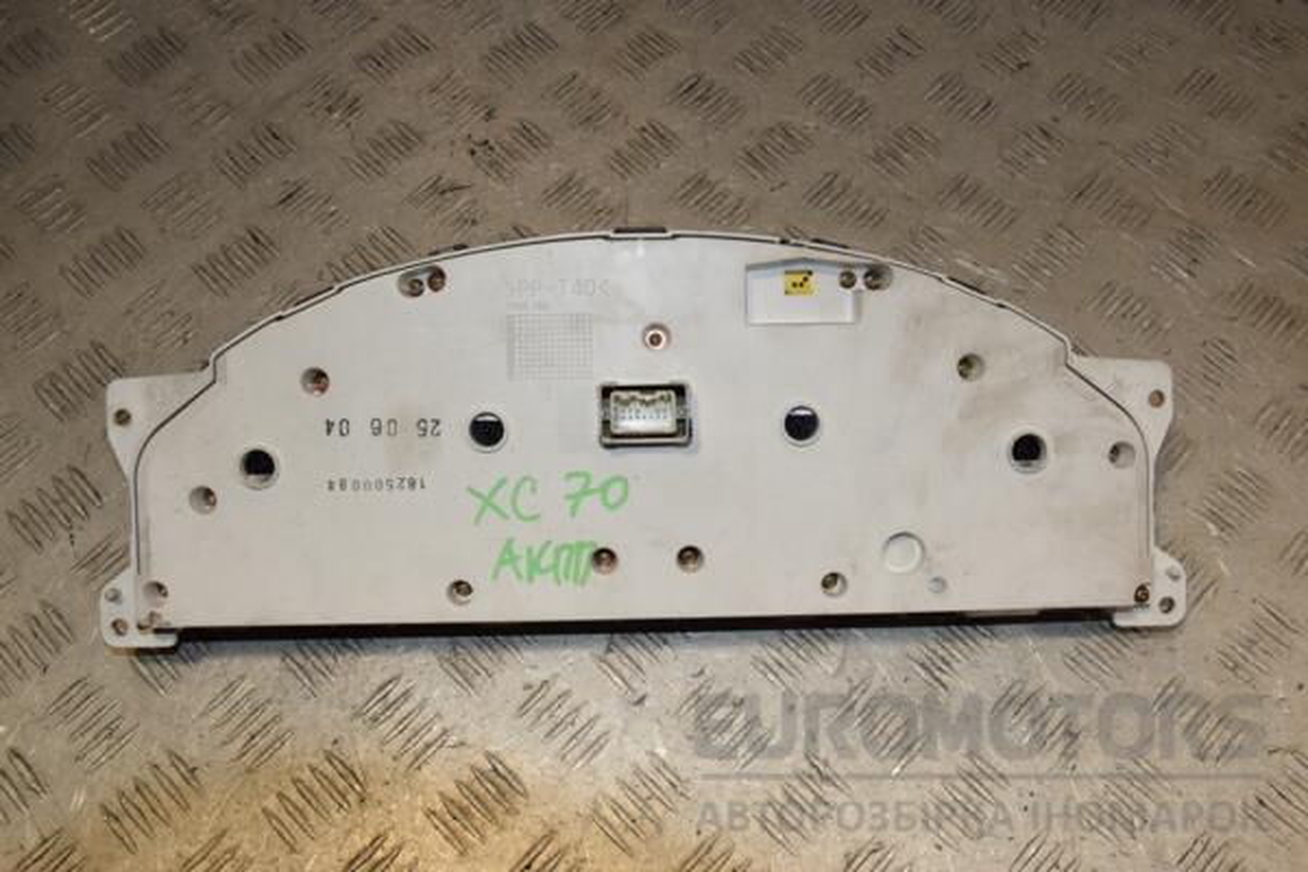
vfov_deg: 36.9
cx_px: 654
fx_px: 1308
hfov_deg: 53.1
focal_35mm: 36
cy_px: 436
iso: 800
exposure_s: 1/200
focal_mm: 24
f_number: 13
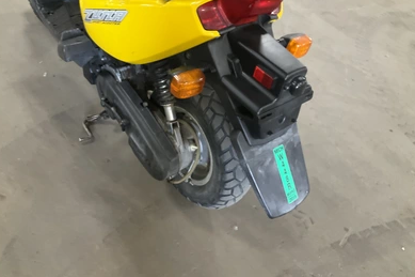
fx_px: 357
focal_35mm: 31
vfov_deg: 42.2
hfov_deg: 60.3
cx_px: 207
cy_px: 122
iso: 250
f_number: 1.8
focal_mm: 3
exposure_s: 1/40
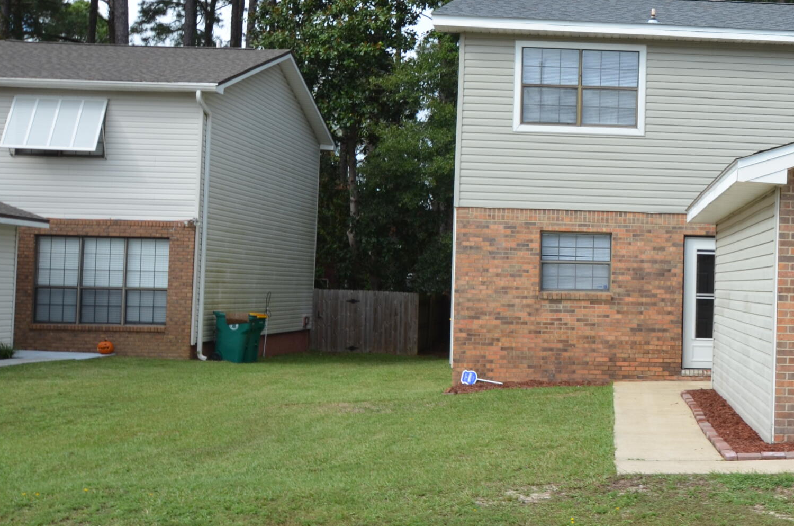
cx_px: 744
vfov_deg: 26.3
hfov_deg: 36.1
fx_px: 1122
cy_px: 224
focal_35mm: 51
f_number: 8
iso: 180
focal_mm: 17
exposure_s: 1/250
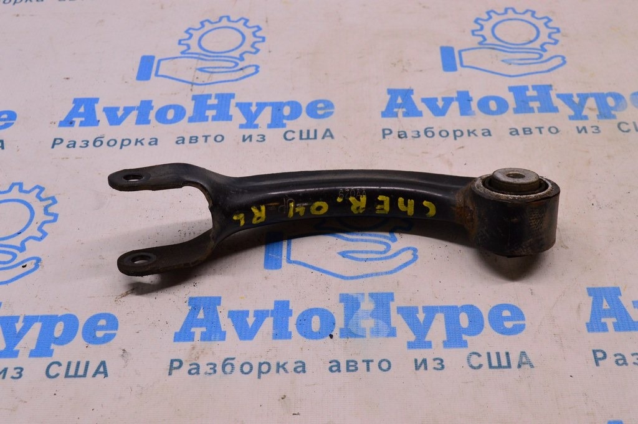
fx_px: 903
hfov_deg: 38.9
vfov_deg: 26.4
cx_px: 319
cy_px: 212
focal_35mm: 51
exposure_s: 1/125
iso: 1600
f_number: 8
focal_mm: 34
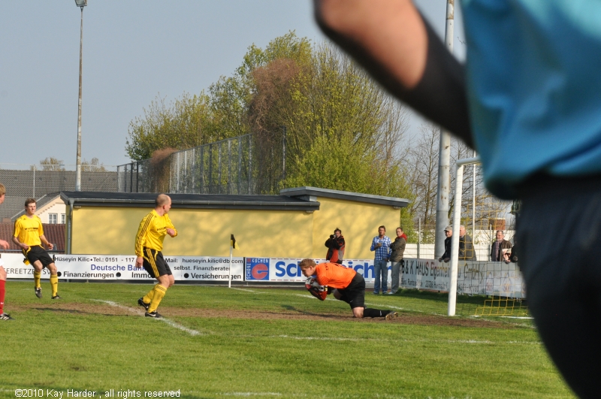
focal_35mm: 138
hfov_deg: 14.9
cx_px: 300
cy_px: 200
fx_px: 2301
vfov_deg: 9.9
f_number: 11
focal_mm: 92
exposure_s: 1/1000
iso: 800
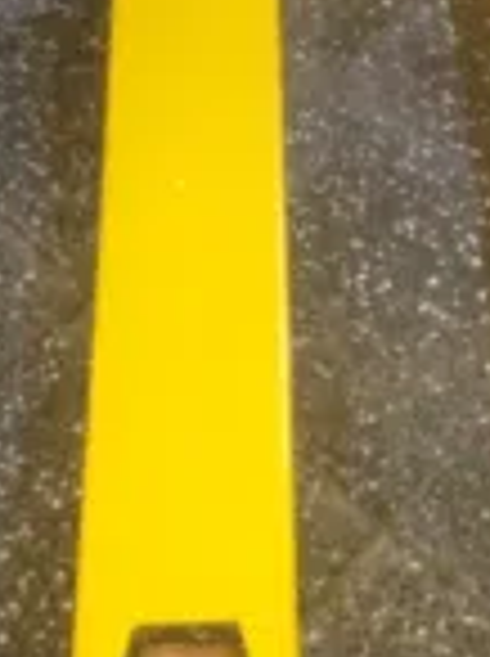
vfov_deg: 26.1
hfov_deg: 19.7
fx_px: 1401
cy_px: 180
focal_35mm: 74
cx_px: 373
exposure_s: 1/20
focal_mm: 3.6
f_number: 1.9
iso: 500
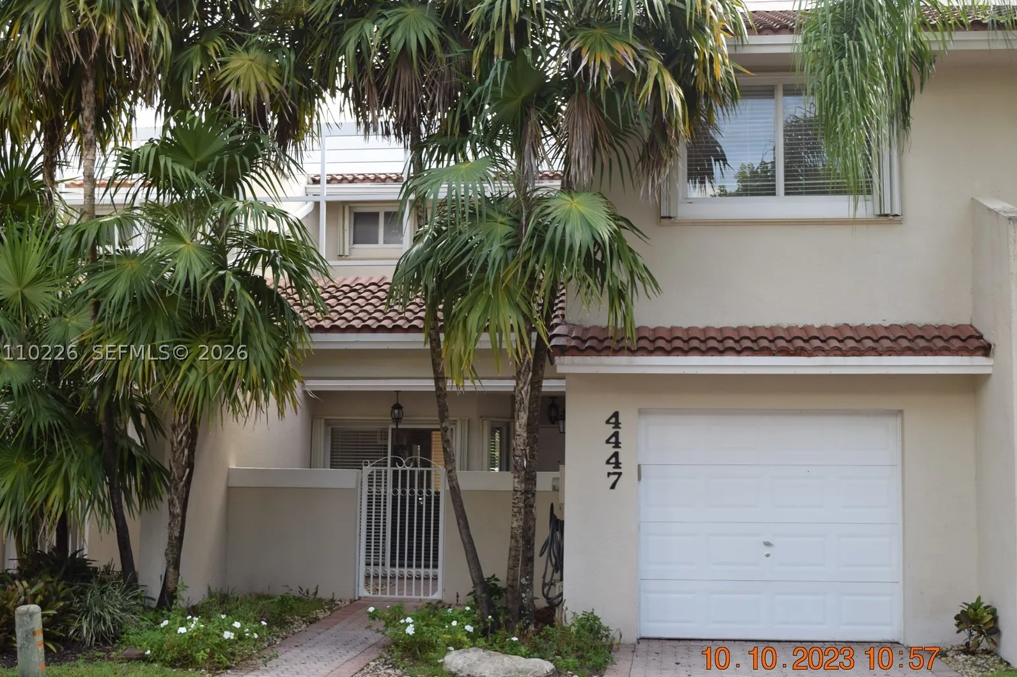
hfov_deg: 41.1
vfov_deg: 28.1
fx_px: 1356
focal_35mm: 48
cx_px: 500
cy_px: 352
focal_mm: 30
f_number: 7.1
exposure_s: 1/200
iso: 400
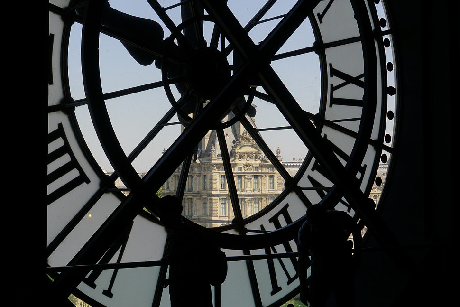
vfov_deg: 22.3
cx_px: 192
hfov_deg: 32.8
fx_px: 780
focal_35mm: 61
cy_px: 139
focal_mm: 37
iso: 125
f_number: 13
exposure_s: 1/200
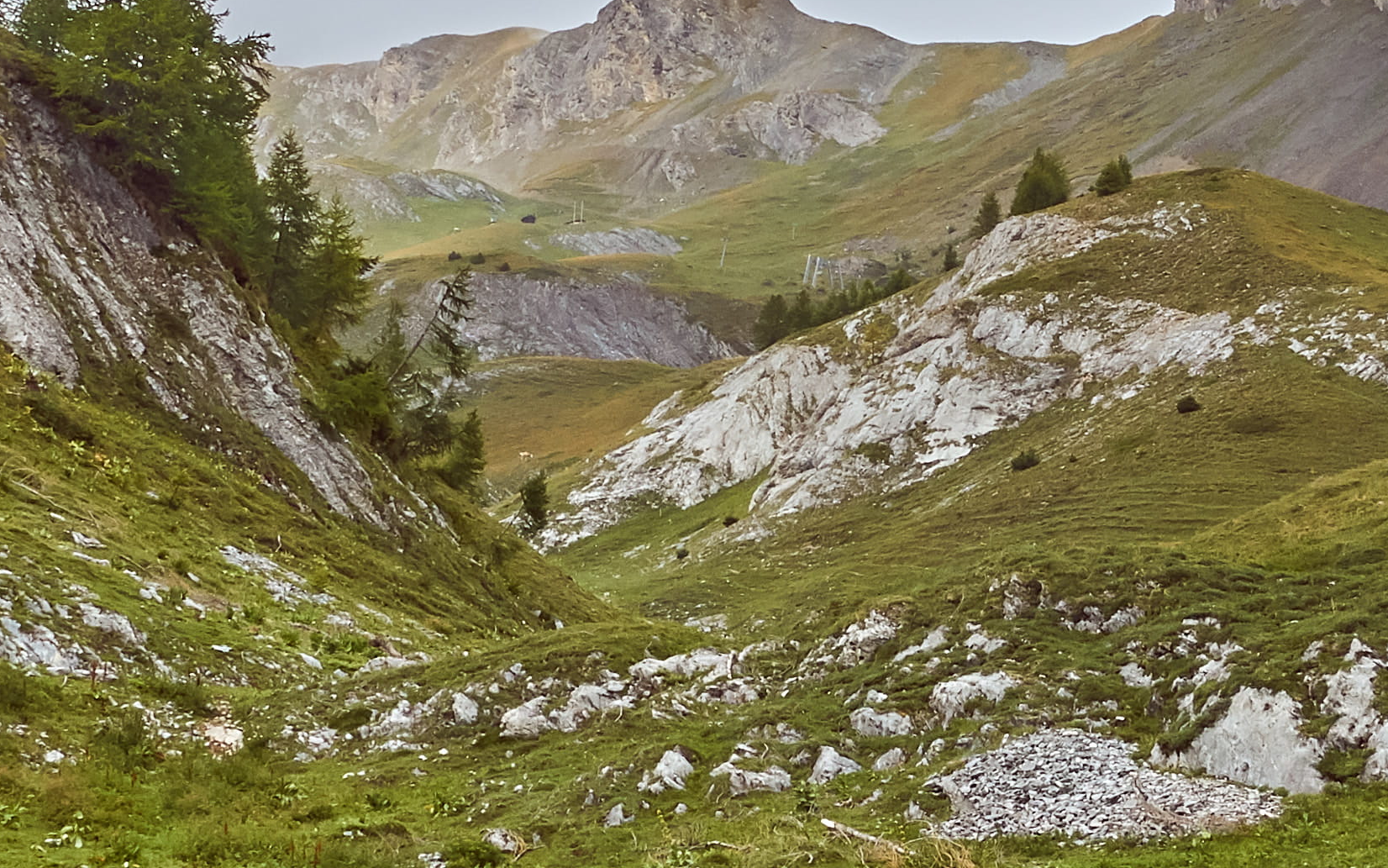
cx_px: 1096
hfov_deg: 19.1
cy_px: 384
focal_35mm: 108
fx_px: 4086
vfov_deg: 12.1
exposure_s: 1/400
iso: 125
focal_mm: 11.69
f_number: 7.1
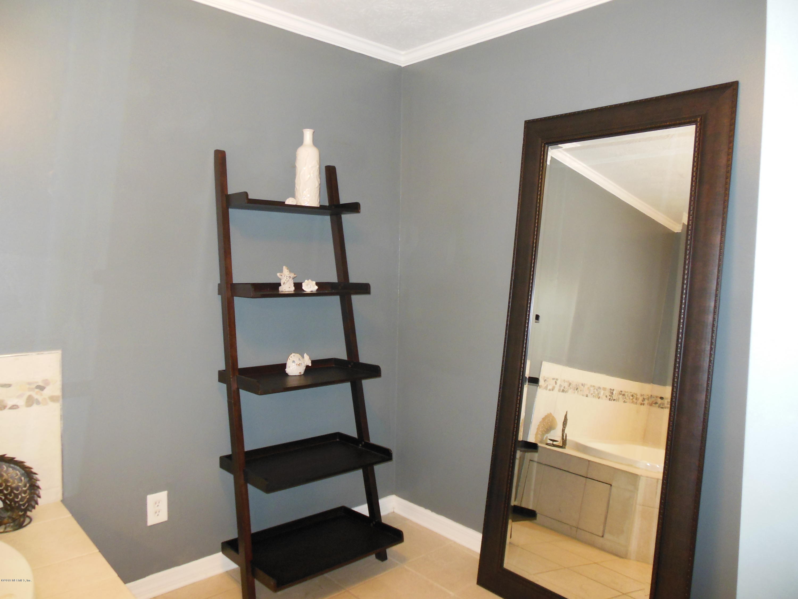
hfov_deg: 69.4
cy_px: 300
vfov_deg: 54.9
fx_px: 576
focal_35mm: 25
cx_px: 399
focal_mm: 4.5
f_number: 3.2
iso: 320
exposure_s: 1/25
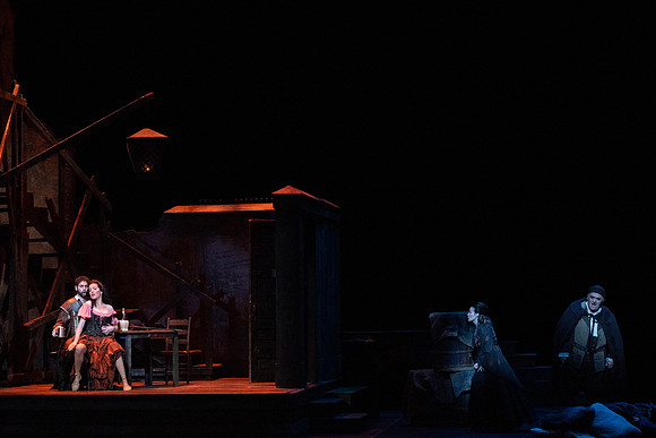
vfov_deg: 14.2
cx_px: 238
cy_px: 162
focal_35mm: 96
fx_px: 1758
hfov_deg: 21.1
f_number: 7.1
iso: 6400
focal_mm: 74
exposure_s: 1/250
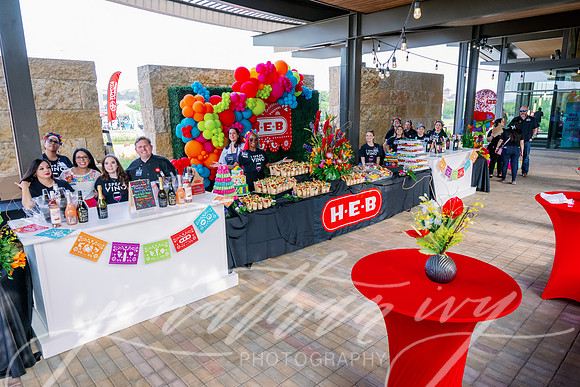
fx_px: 387
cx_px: 290
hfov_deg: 73.7
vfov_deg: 53.2
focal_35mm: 24
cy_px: 194
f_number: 4.5
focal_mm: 24
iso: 1250
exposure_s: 1/640
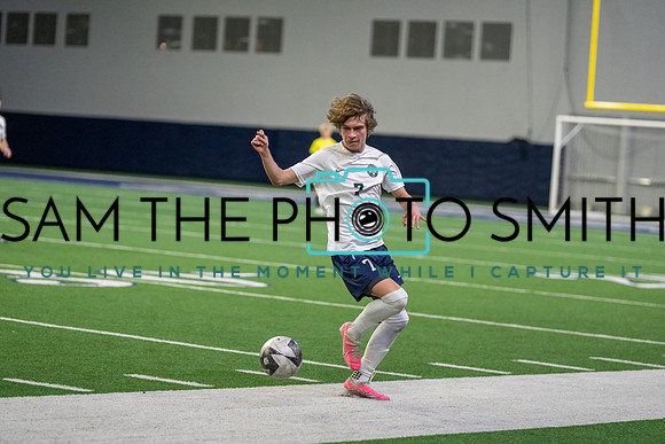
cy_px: 222
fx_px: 2420
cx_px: 332
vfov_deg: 10.5
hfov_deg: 15.6
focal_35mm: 131
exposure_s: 1/1250
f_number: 2.8
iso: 5000
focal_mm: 131
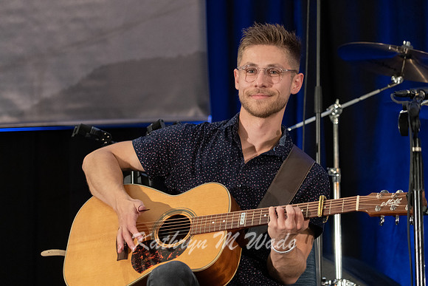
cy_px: 143
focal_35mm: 178
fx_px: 2117
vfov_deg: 7.7
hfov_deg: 11.5
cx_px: 214
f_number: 6.3
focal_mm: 178
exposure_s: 1/160
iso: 5000
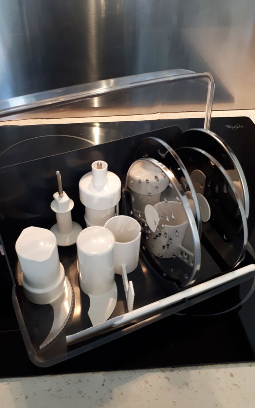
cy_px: 205
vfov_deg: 64.6
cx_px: 107
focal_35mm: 29
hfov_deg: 43.0
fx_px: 323
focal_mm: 3.6
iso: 200
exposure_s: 1/17
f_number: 1.9
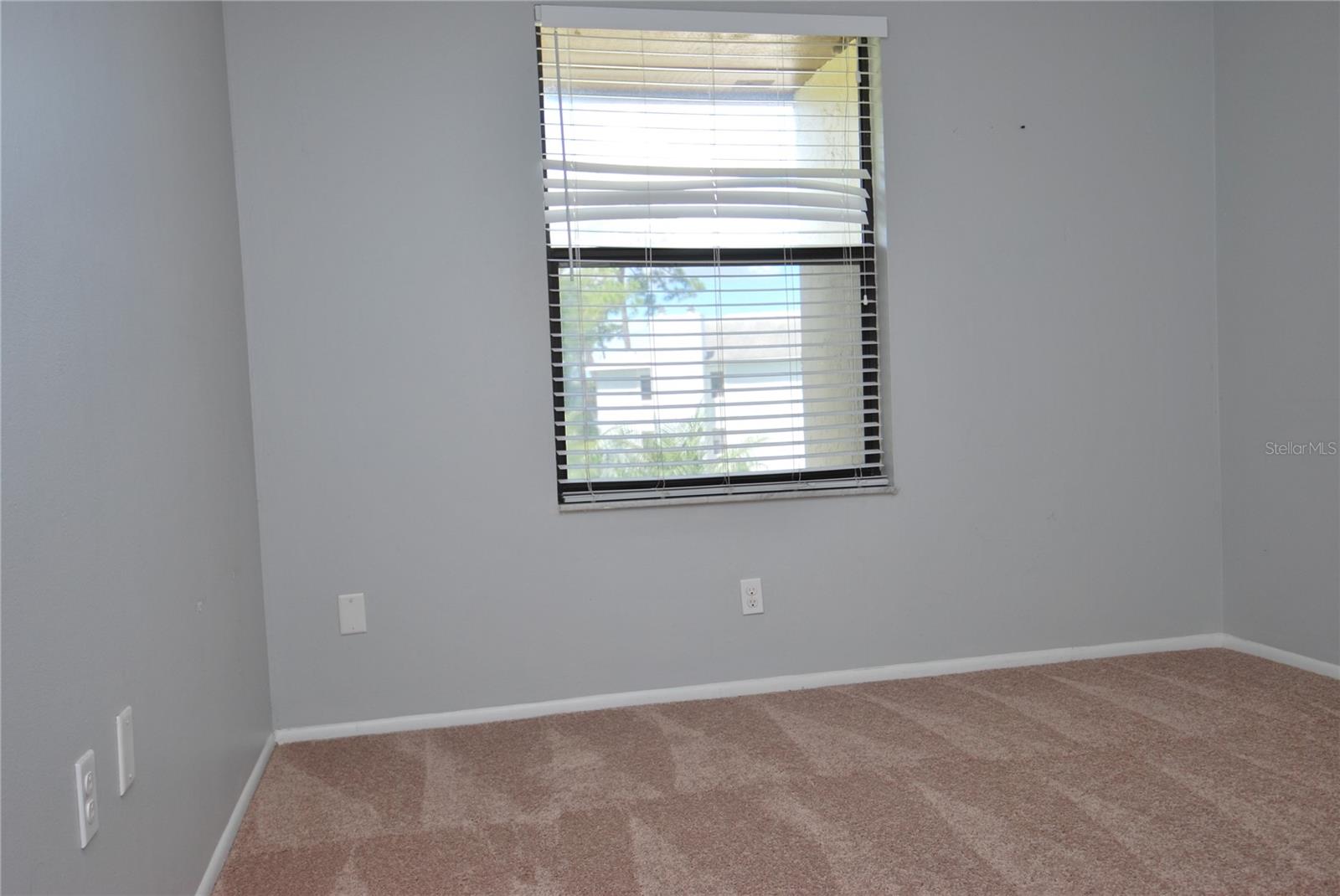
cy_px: 448
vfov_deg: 43.7
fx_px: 1118
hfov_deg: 61.9
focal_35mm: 30
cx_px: 670
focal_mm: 20
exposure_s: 1/60
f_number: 4.5
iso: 100
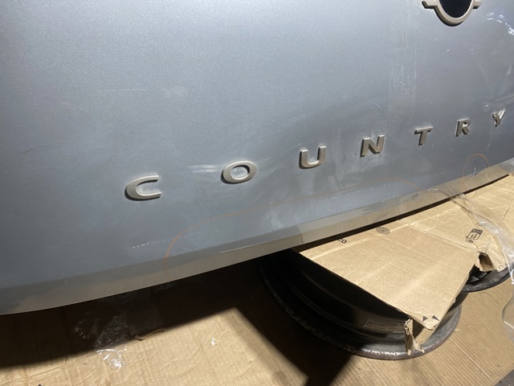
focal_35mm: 26
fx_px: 386
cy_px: 193
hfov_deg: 67.3
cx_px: 257
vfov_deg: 53.1
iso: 80
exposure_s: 1/50
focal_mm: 4.25
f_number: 1.8
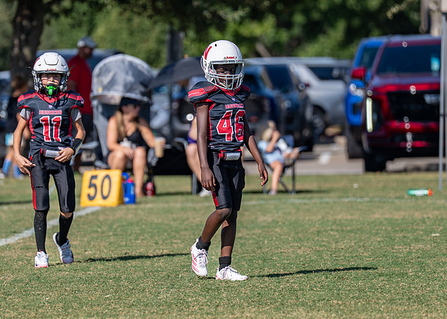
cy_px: 157
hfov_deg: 4.8
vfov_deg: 3.4
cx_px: 197
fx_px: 5387
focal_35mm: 424
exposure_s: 1/3200
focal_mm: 200
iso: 160
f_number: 2.8
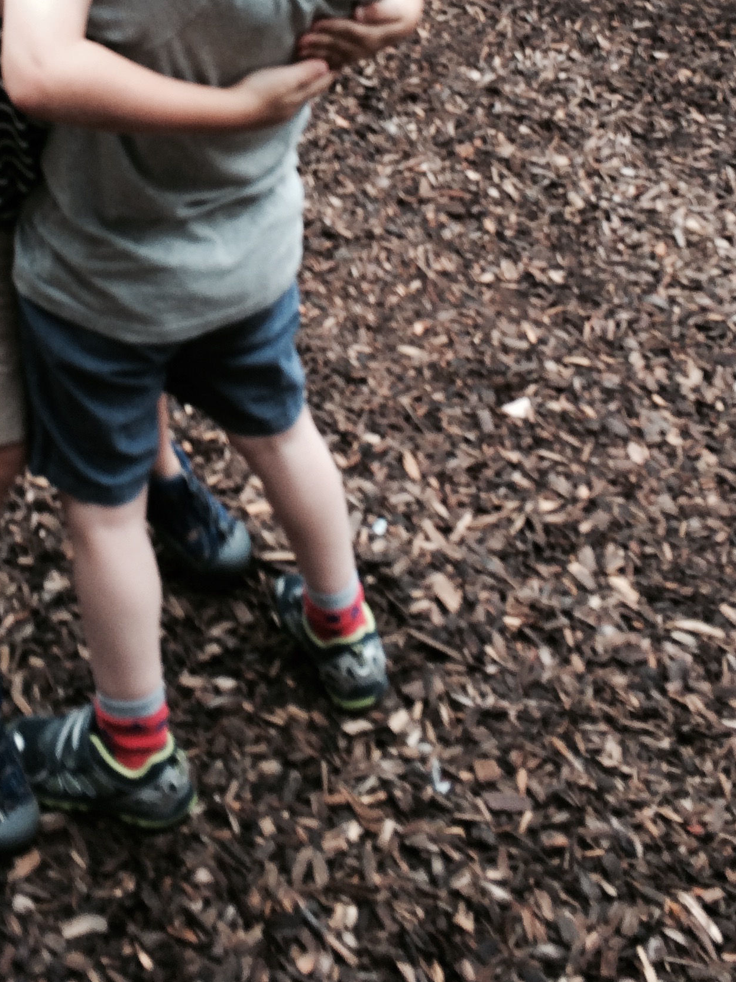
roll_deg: -0.6
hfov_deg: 25.5
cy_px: 65
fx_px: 1617
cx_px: 225
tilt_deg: -30.2
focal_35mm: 57
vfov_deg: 31.9
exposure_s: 1/120
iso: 50
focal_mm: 4.15
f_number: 2.2
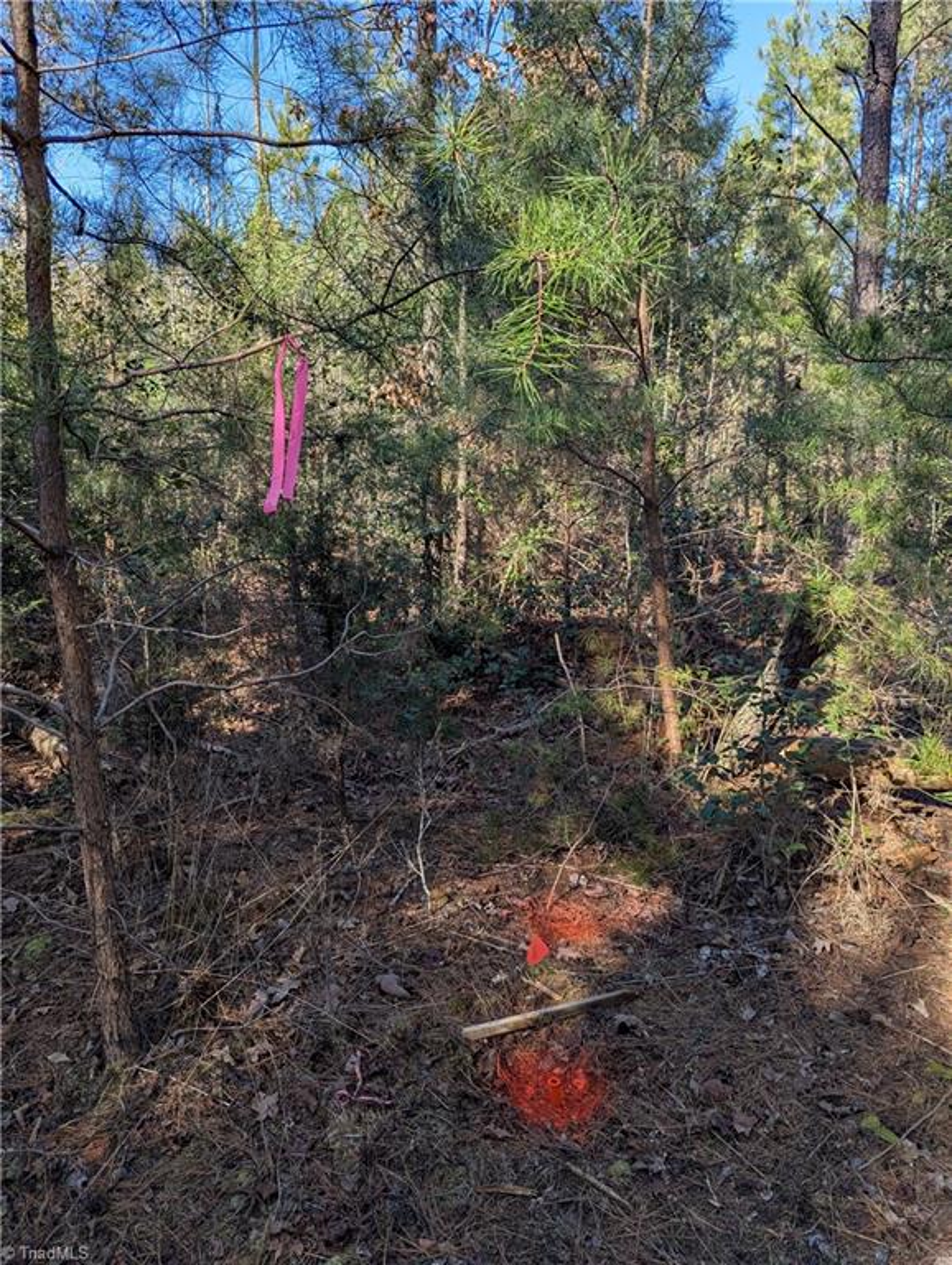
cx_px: 476
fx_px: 878
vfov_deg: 71.5
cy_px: 632
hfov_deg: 56.9
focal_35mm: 24
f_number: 1.85
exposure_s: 1/384
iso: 41
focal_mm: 6.81
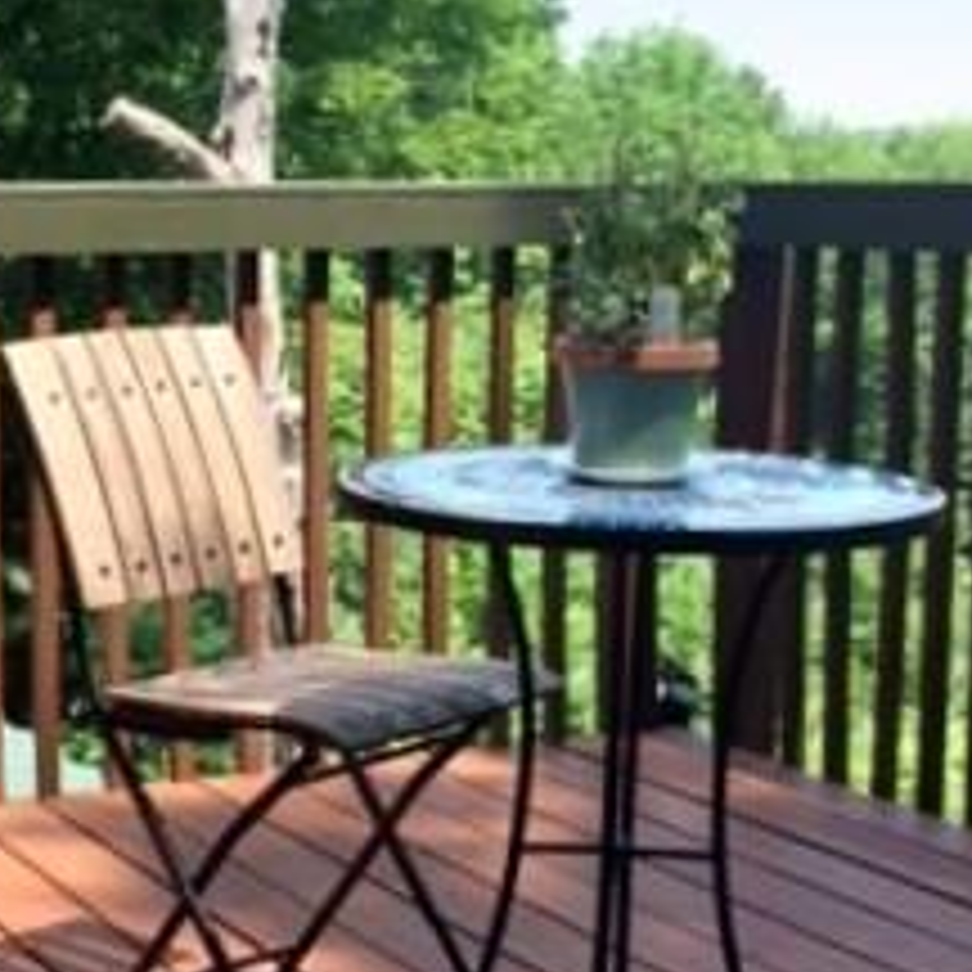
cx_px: 292
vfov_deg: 22.7
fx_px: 2414
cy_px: 567
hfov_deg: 22.6
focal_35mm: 76
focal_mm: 4.15
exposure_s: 1/507
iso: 32
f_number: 2.2
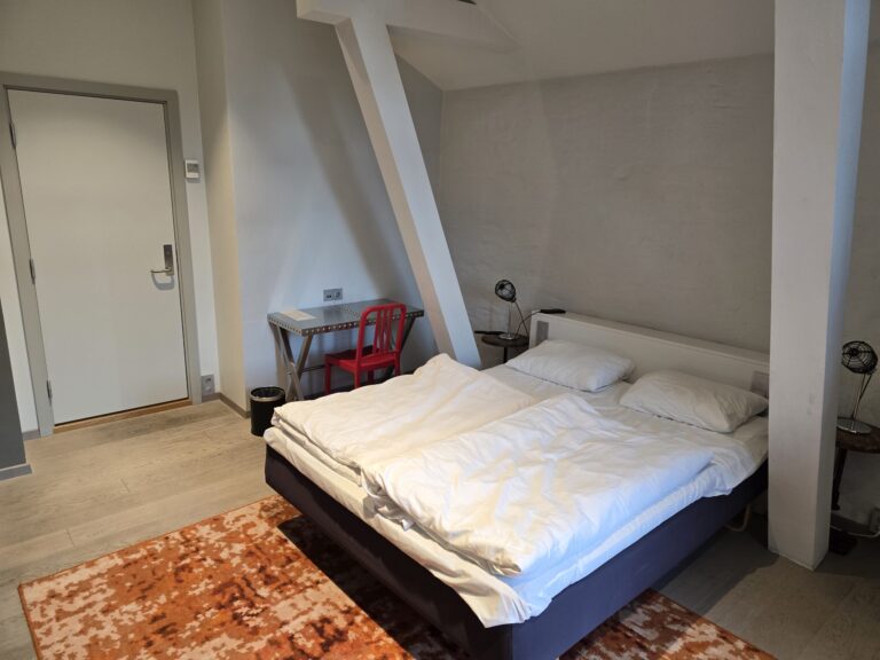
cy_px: 330
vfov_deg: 58.9
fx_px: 585
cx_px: 440
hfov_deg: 73.9
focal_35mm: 23
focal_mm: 6.3
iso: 160
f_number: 1.7
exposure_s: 1/100
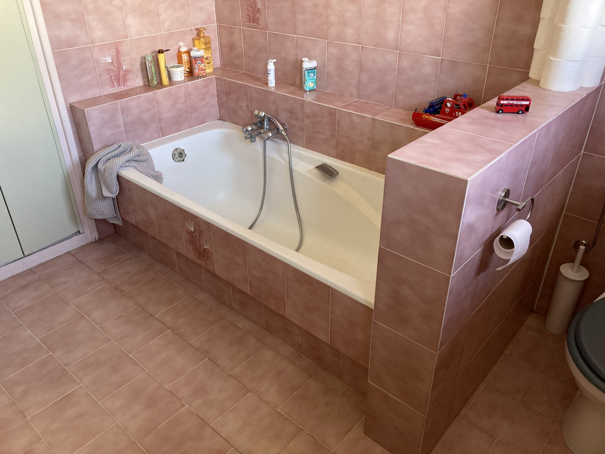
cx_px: 302
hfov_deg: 63.4
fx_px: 489
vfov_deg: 49.7
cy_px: 227
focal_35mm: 28
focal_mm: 3.99
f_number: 1.8
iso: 160
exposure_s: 1/60
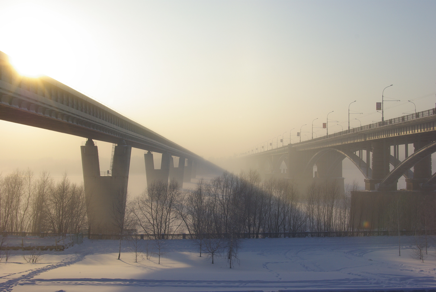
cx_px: 218
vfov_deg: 32.0
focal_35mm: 42
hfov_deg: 46.3
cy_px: 146
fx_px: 509
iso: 140
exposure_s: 1/500
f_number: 8
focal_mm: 28
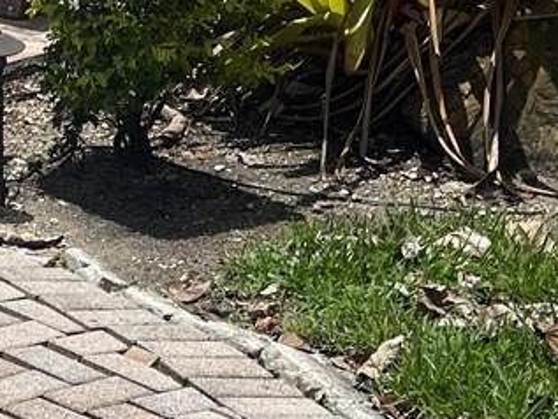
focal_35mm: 126
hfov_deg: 14.5
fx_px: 2032
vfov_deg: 11.8
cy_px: 268
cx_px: -308
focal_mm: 5.1
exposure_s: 1/6579
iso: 32
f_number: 1.6
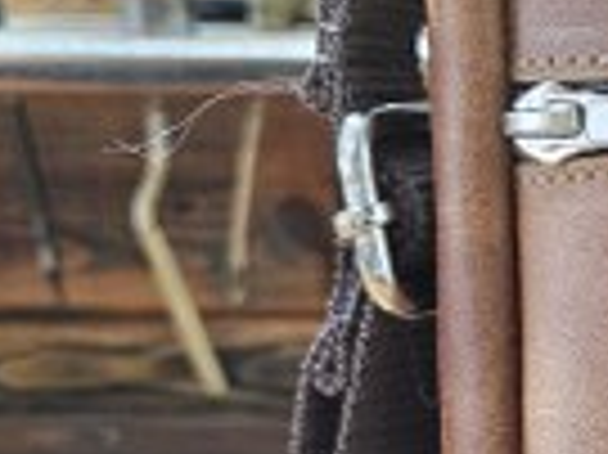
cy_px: 333
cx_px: 1108
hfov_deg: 15.4
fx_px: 1913
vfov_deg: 13.5
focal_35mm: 109
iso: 500
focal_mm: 6.3
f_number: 1.7
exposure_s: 1/100
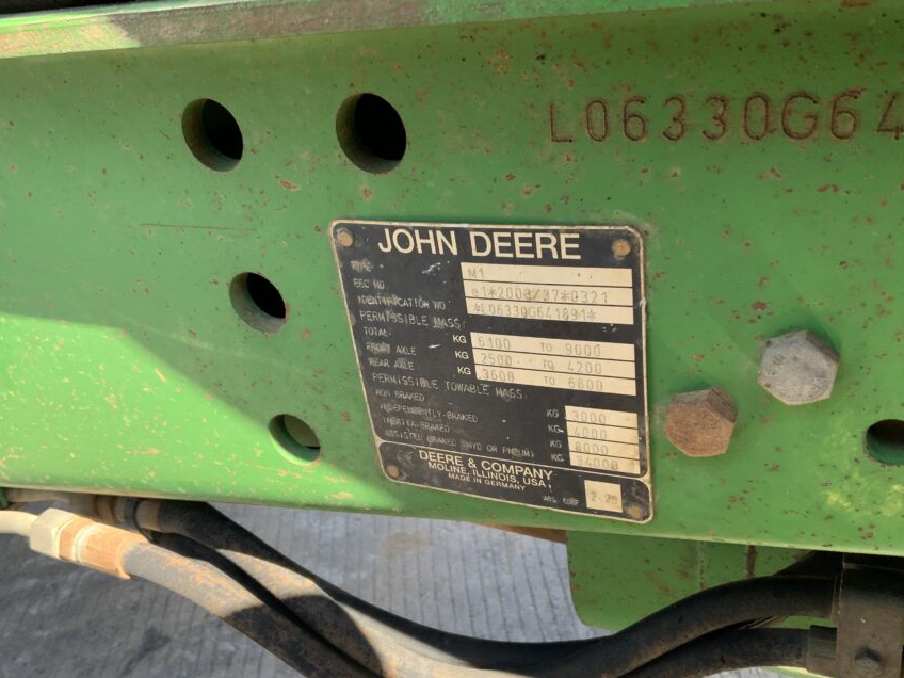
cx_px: 439
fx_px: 914
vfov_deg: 40.5
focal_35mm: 35
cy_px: 401
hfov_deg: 52.6
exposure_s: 1/122
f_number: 1.8
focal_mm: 3
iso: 20
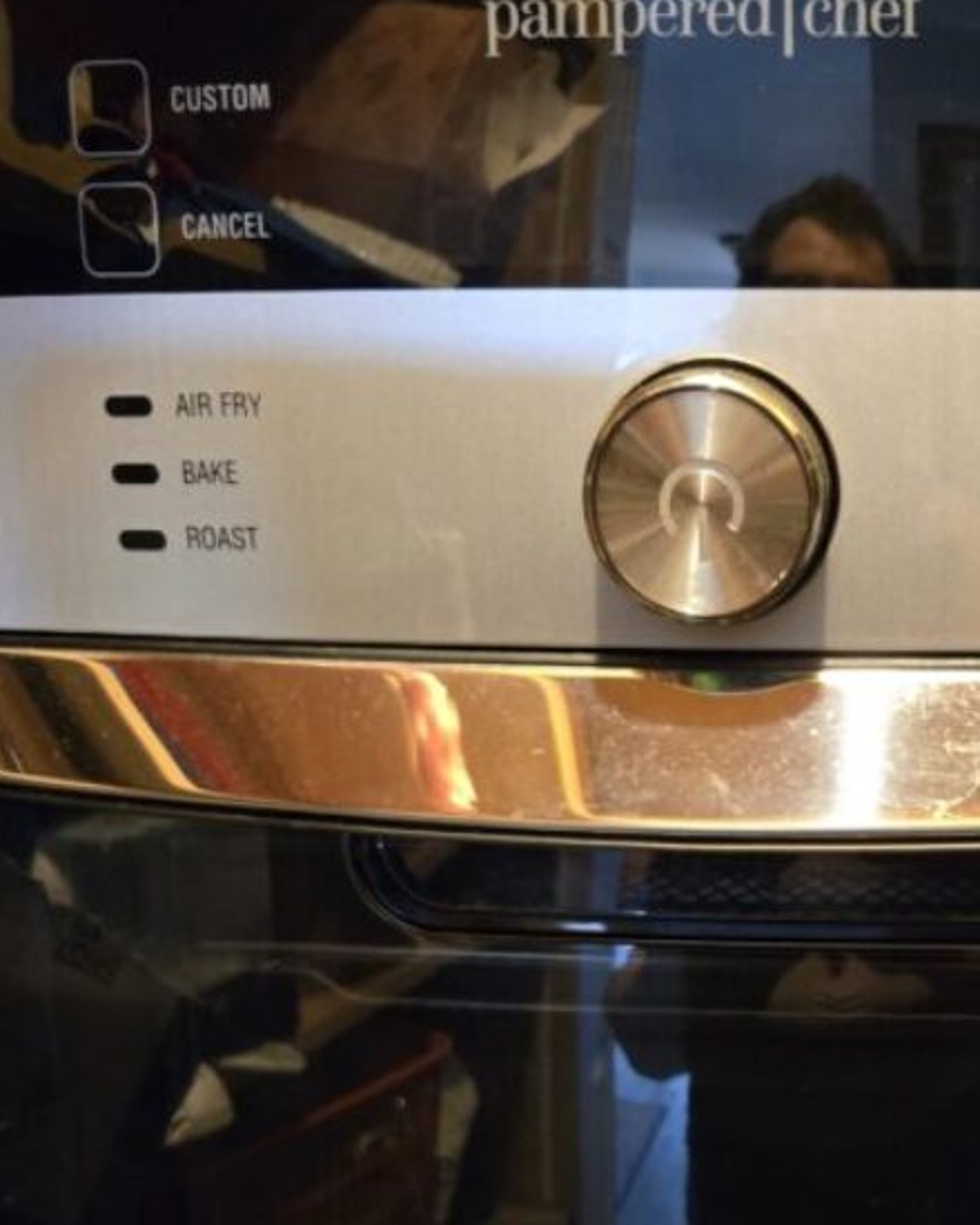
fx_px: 1777
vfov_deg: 36.4
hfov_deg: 30.0
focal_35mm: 49
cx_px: 808
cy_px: 1029
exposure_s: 1/40
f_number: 1.8
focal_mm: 5.4
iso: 1600
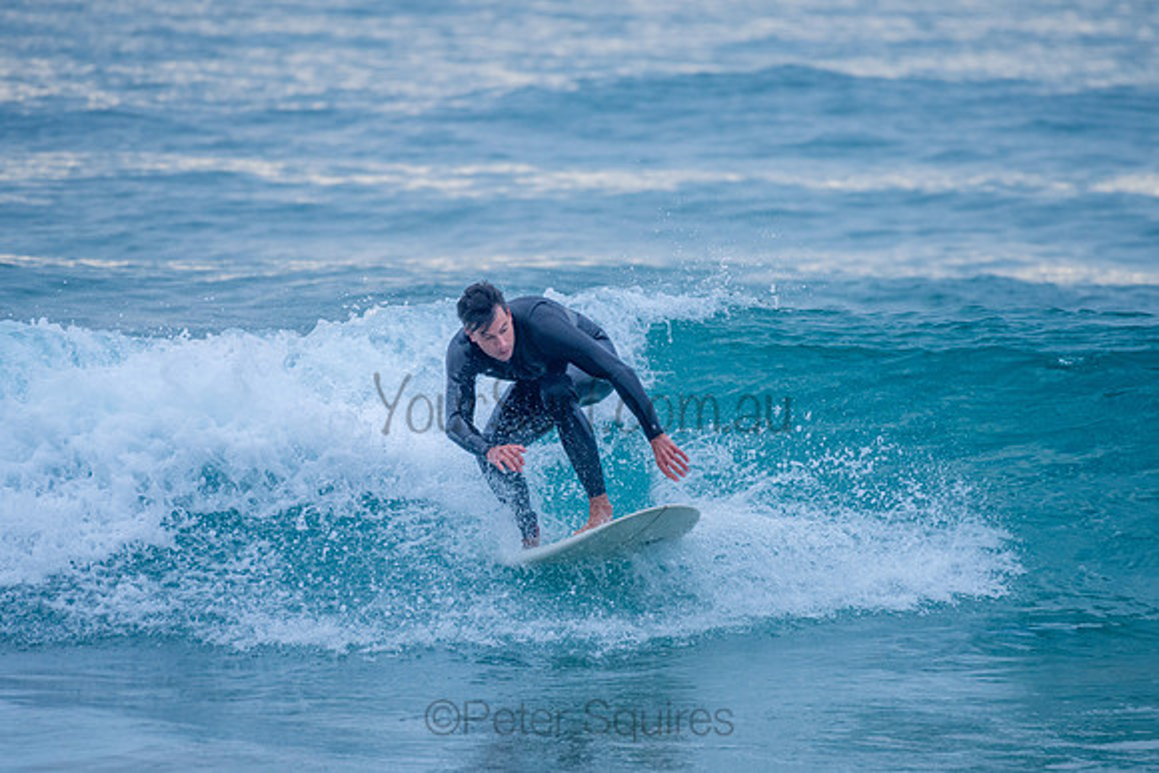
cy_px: 392
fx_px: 19743
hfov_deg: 3.4
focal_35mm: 613
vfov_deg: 2.2
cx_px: 580
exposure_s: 1/640
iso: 500
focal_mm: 500
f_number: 5.6
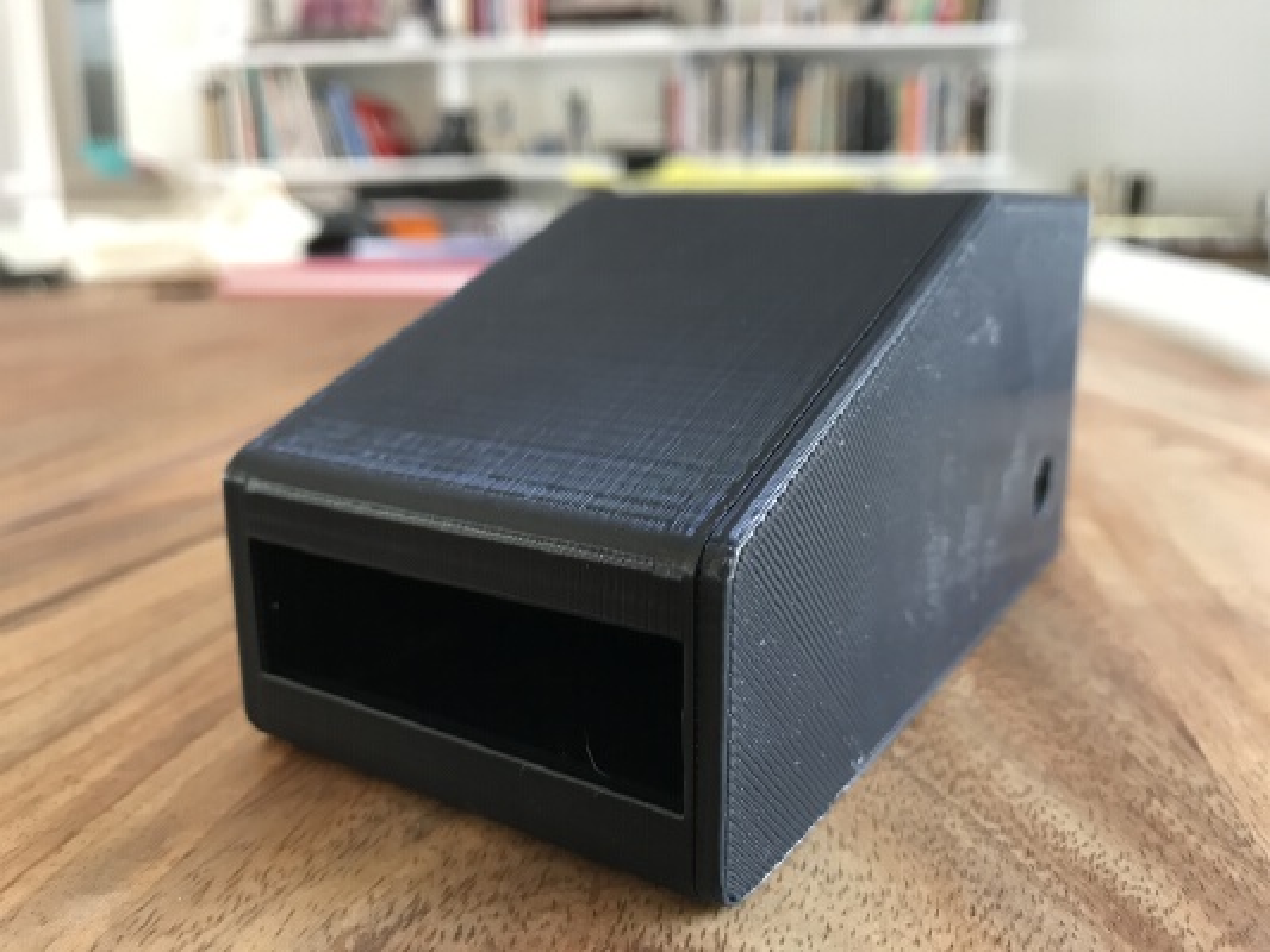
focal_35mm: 28
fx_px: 1028
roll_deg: +0.0
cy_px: 476
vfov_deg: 49.8
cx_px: 635
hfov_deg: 63.4
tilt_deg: -13.0
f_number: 1.8
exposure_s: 1/15
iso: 50
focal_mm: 3.99
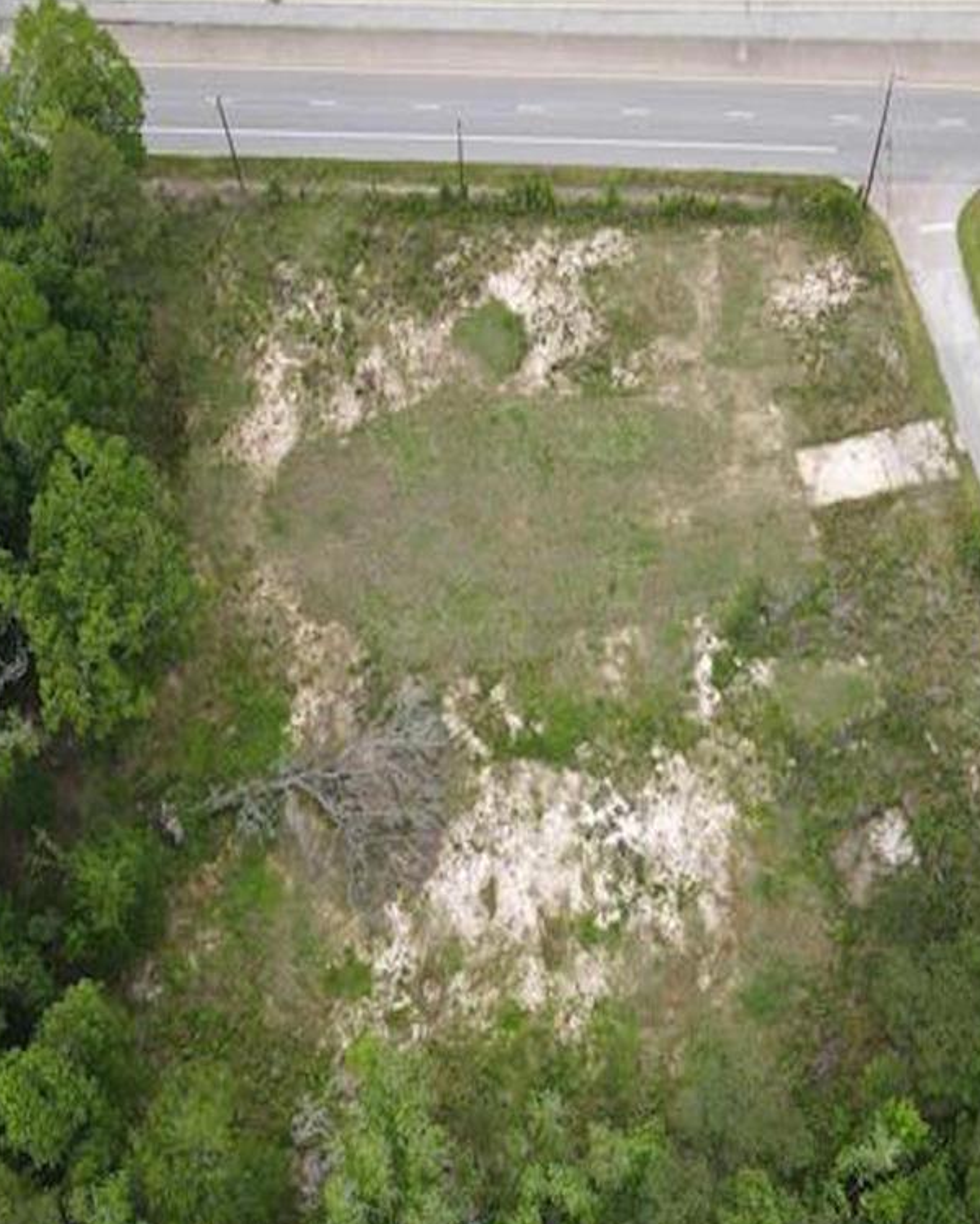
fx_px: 1160
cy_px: 620
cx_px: 554
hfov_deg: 45.7
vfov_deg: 55.7
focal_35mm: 32
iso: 170
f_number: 2.8
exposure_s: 1/15
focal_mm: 4.5
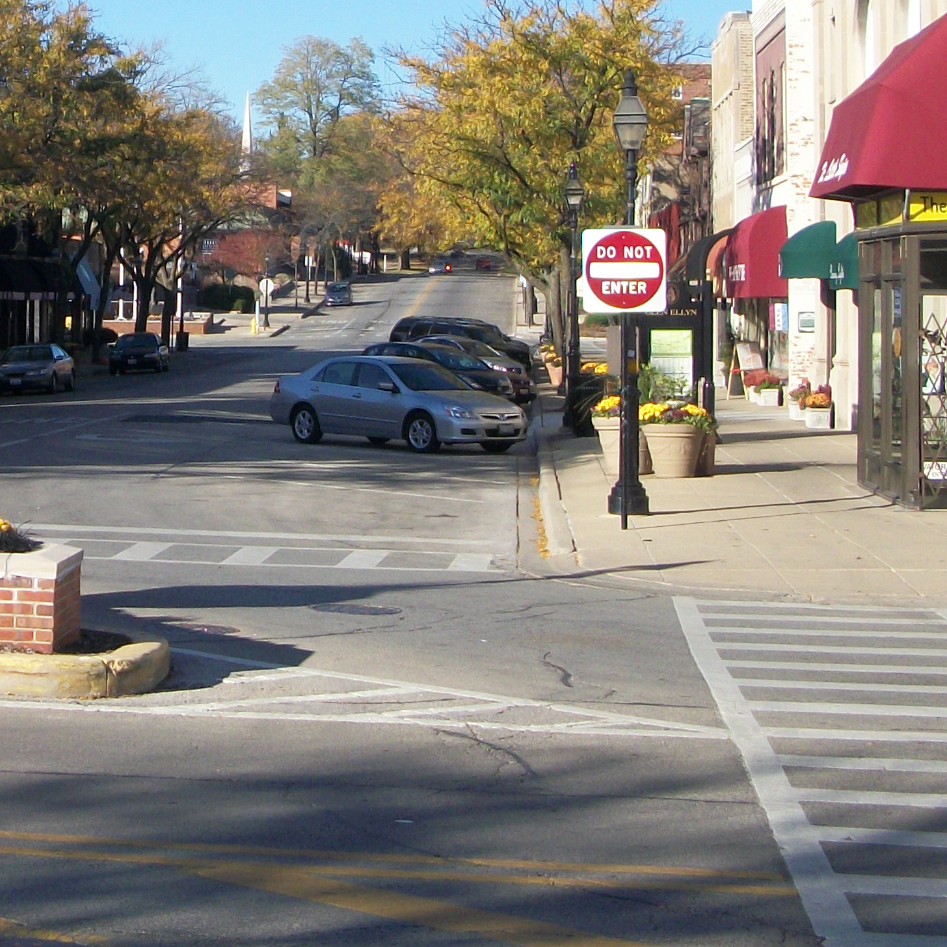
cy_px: 265
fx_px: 2631
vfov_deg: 20.3
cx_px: -99
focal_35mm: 85
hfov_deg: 19.5
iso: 80
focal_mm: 6.3
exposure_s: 1/1000
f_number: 3.1
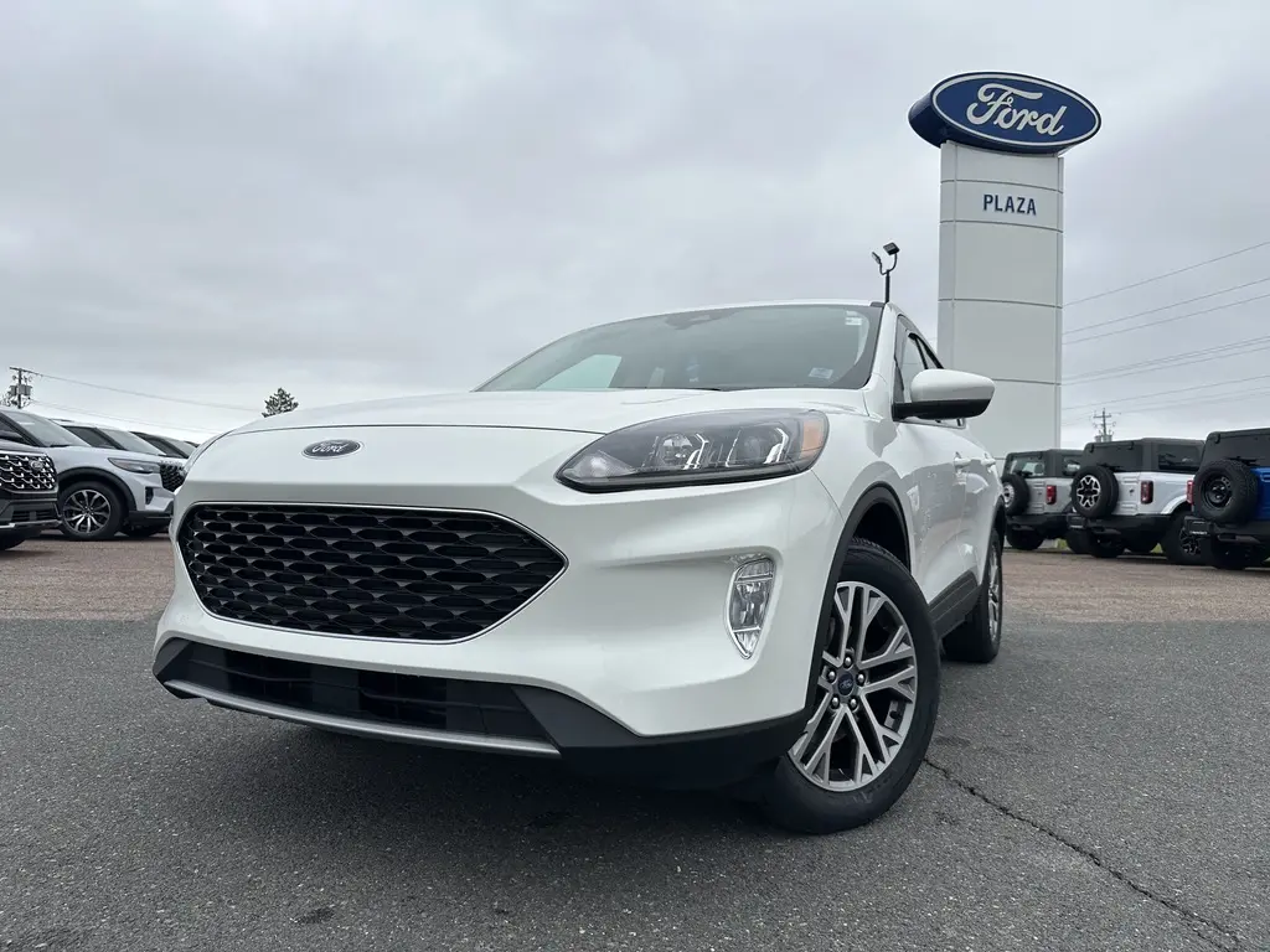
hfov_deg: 71.6
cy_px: 476
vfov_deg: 56.8
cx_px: 635
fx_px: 881
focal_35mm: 24
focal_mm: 6.86
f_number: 1.78
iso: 80
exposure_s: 1/3861
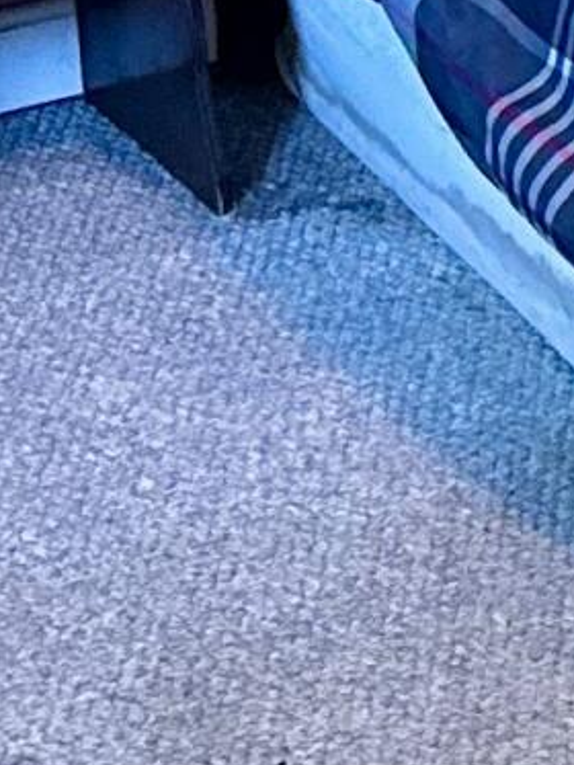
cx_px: 1874
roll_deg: -1.1
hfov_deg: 6.8
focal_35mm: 193
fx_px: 4265
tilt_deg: -12.4
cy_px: -736
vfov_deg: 9.6
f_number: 1.78
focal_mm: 6.86
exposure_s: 1/60
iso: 800
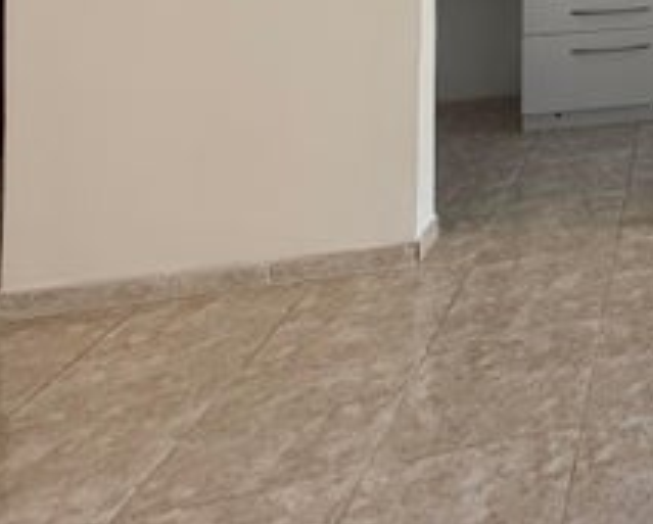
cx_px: 966
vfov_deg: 29.5
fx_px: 793
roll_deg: -0.3
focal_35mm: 41
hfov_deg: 29.1
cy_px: -156
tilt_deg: -0.5
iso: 320
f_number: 2.2
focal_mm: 2.22
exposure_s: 1/120
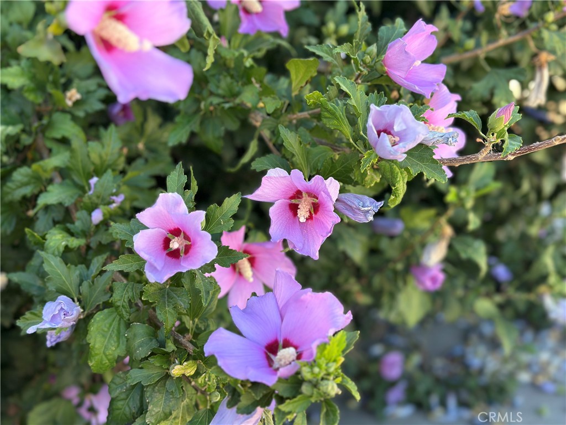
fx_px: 785
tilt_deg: -14.8
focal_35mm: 48
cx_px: 283
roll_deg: -0.3
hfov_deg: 39.7
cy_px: 212
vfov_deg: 30.3
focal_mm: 6.86
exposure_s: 1/330
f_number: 1.78
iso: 80
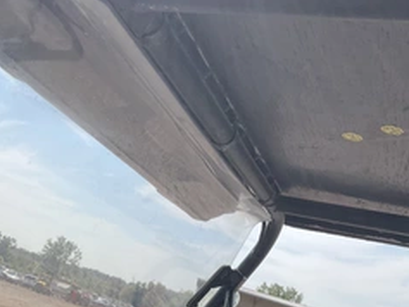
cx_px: 204
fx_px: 579
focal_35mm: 49
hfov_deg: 38.9
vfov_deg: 29.6
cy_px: 117
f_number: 1.8
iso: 25
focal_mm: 3
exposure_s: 1/2538
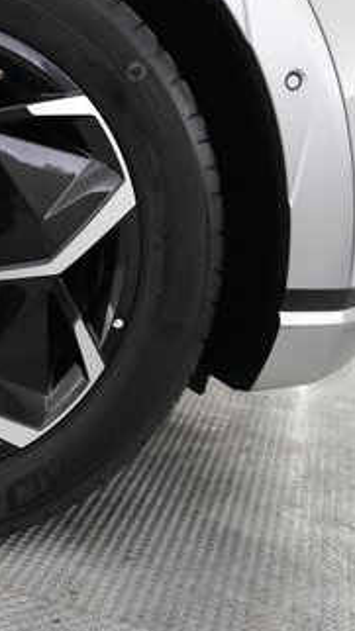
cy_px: 249
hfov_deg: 21.7
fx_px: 837
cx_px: -100
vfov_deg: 41.1
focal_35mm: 50
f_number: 2.8
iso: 5000
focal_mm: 24
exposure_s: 1/160
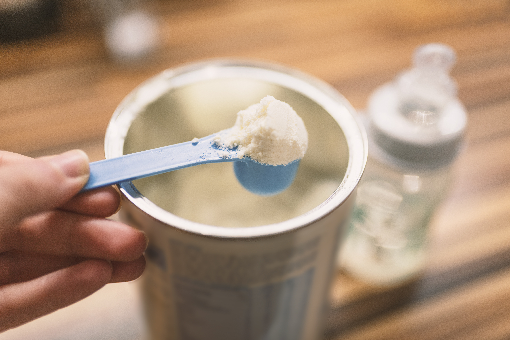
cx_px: 257
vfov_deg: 36.9
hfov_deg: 53.1
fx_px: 510
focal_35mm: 36
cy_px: 166
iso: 320
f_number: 1.8
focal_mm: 35
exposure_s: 1/200
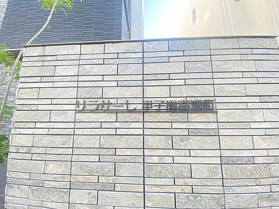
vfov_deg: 89.9
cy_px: 104
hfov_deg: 106.2
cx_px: 140
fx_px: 105
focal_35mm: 13
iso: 64
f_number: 2.4
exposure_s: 1/122
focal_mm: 1.54
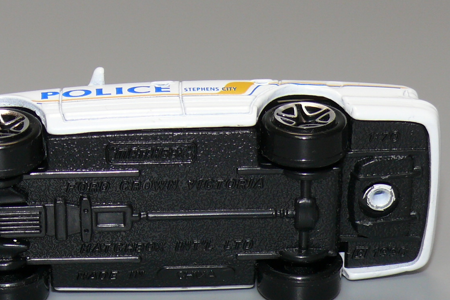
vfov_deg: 8.0
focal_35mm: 171
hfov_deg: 12.0
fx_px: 2138
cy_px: 175
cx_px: 168
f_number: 4
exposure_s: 1/30
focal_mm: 14.3
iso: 100
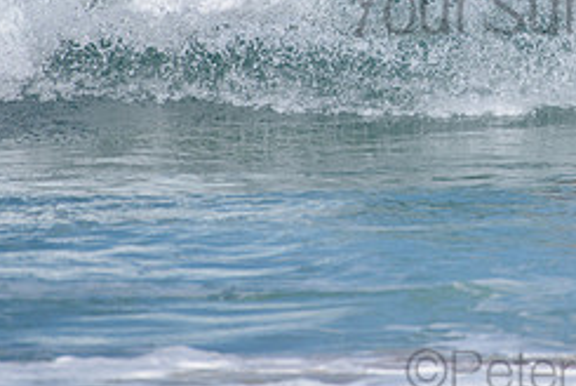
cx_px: 588
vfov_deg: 1.2
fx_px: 18934
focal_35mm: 1182
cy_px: -20
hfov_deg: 1.7
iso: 250
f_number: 6.3
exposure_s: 1/2500
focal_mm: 500
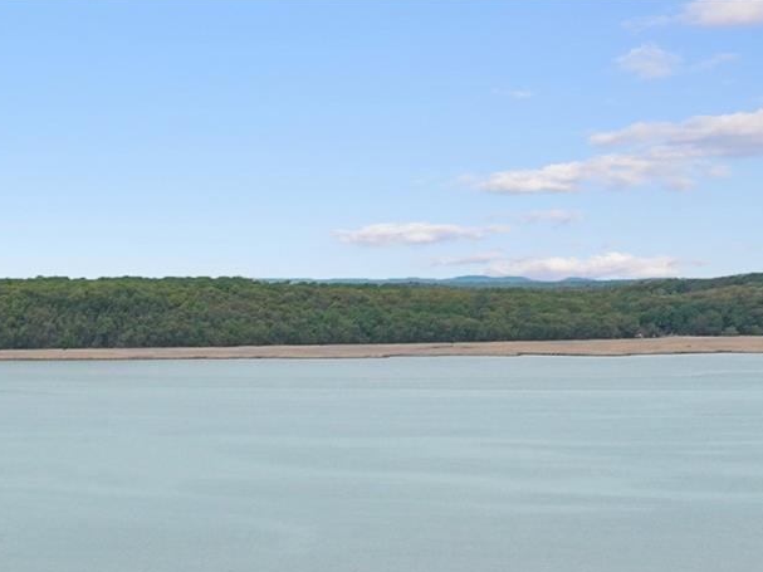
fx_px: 1785
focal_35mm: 81
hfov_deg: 20.5
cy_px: 959
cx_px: -395
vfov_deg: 16.0
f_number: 4
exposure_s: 1/80
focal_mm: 12.29
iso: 100
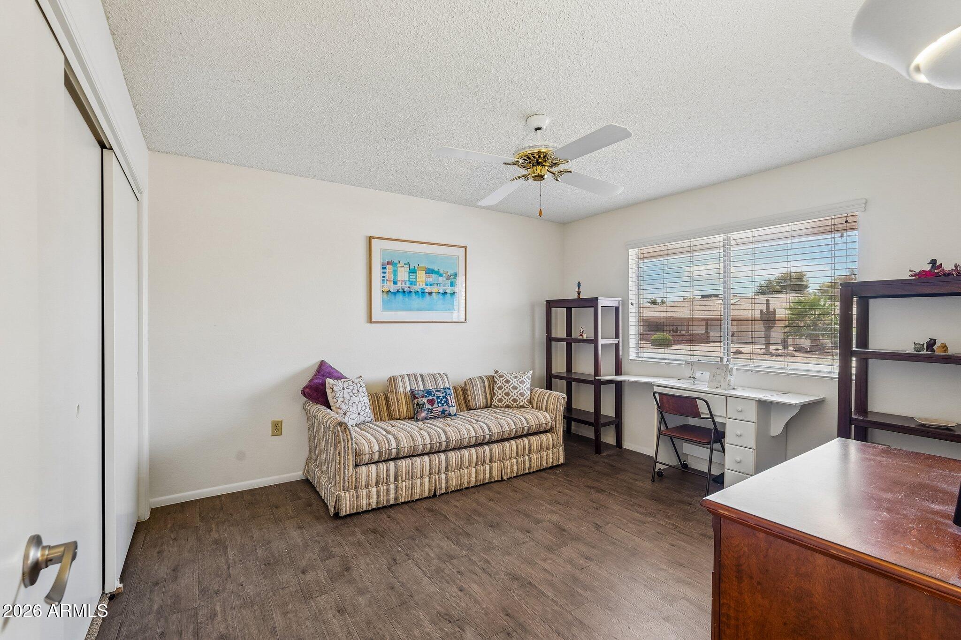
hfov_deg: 96.7
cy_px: 320
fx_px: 427
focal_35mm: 16
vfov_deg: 73.7
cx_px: 480
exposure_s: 1/10
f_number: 8
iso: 400
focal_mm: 16
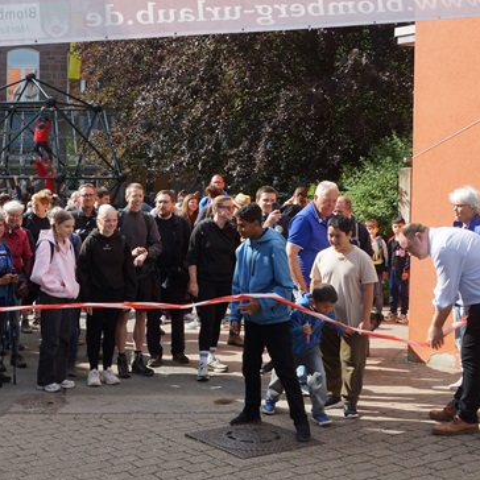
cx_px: 124
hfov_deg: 30.1
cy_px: 204
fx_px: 879
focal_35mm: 56
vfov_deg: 30.5
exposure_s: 1/160
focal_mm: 20
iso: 100
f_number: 6.3
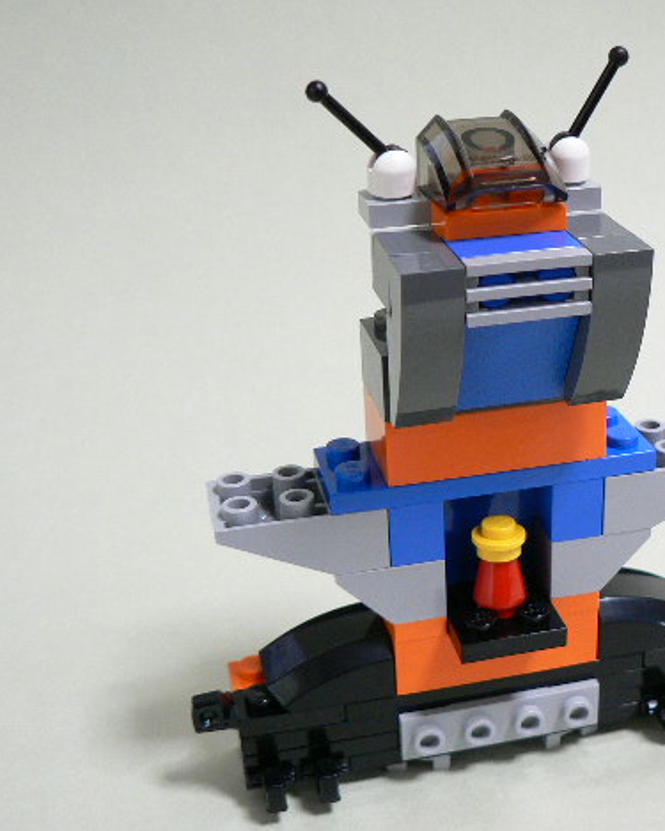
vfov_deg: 38.8
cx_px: 493
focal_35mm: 48
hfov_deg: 30.9
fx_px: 1181
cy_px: 422
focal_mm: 6
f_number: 2.8
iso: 200
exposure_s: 1/15
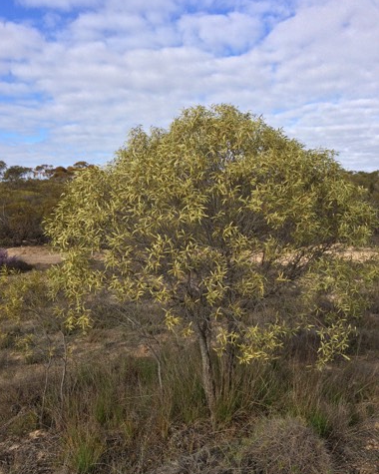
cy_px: 249
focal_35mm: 31
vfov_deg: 57.1
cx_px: 187
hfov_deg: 47.1
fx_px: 435
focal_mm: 4.15
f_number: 2.2
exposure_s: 1/1786
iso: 32
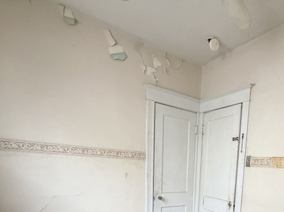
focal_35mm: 27
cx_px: 216
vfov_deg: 45.0
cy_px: 202
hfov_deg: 61.4
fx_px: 221
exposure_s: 1/60
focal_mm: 2.22
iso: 320
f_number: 2.2
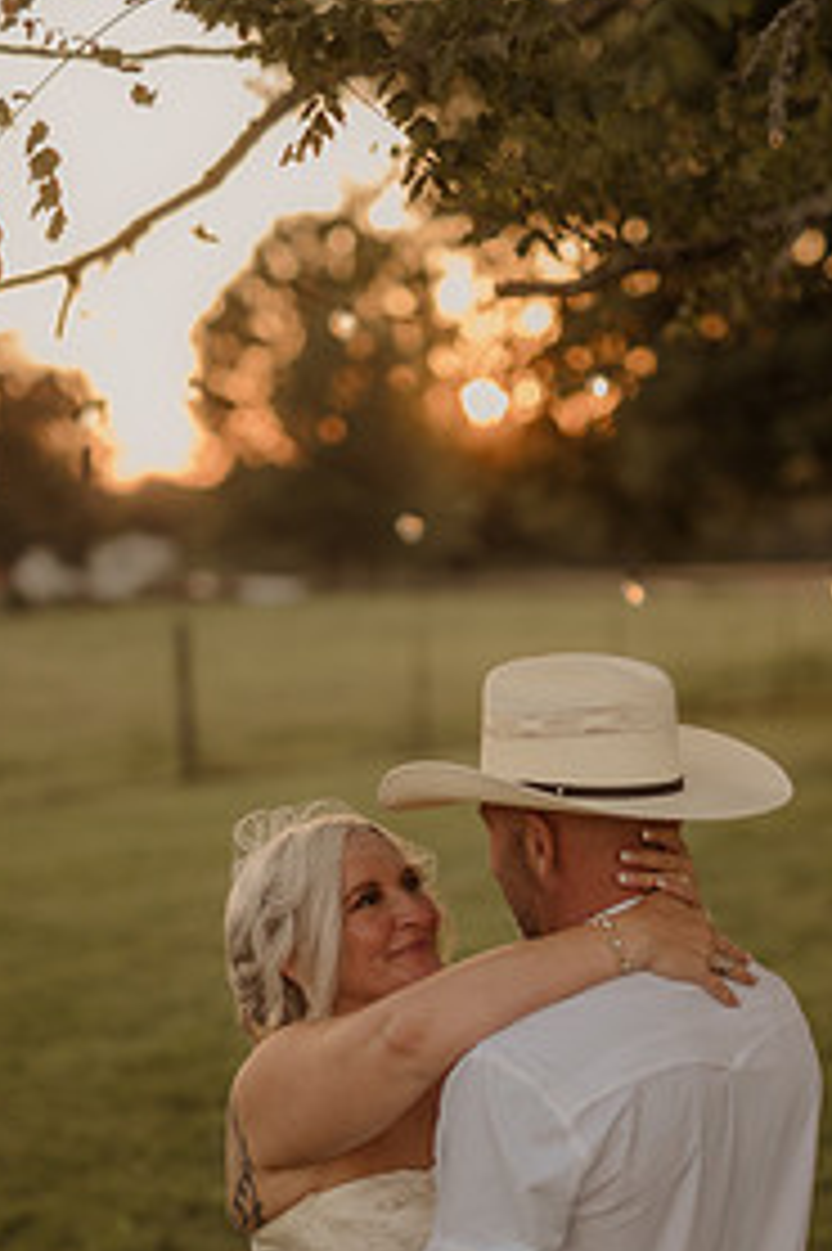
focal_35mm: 81
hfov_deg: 16.8
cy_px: 909
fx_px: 2811
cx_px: 504
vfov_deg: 24.8
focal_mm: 50
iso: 200
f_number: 2.8
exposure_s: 1/400
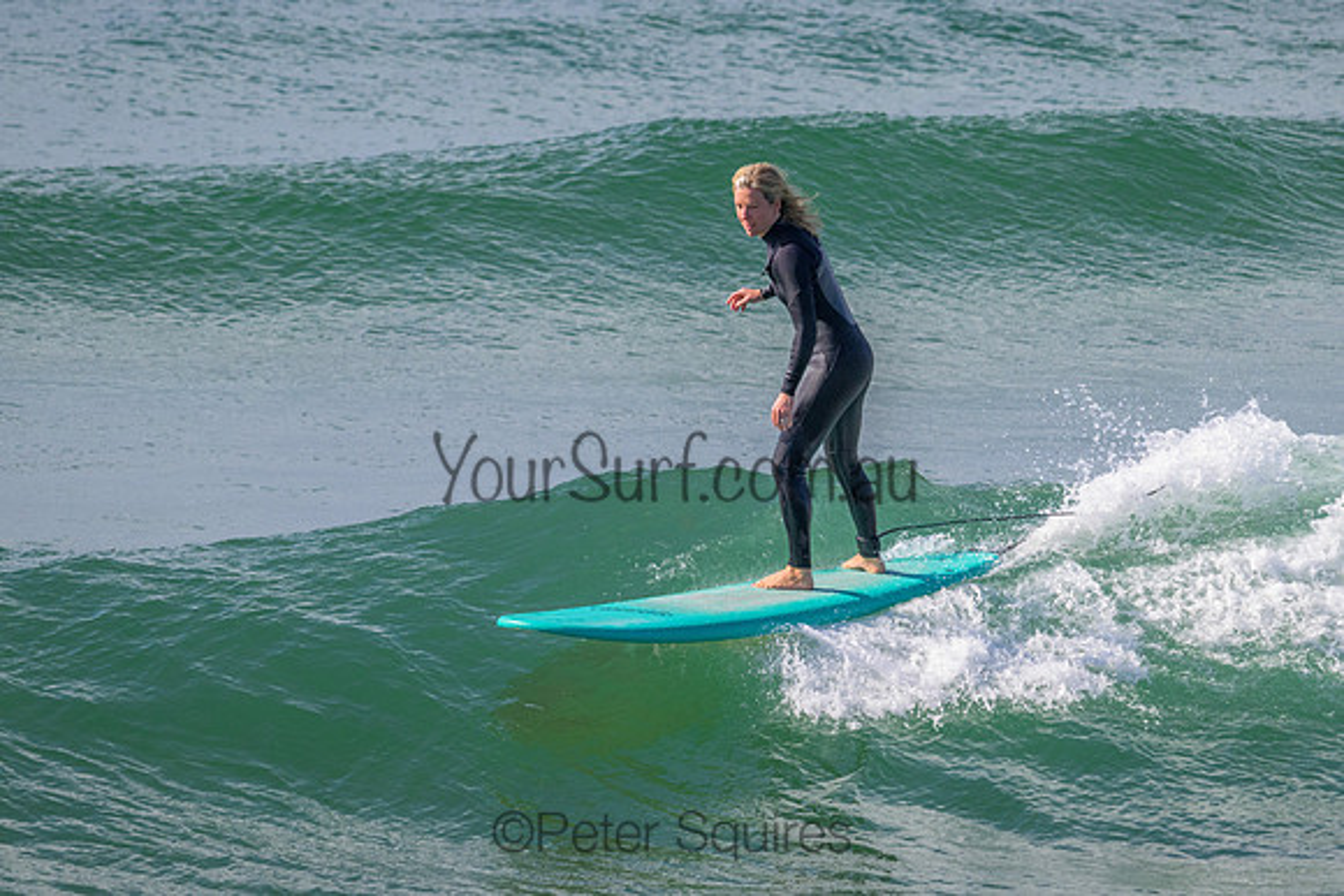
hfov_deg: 4.2
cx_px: 767
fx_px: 18333
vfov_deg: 2.8
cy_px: 445
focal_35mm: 491
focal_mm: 430
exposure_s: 1/2000
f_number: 10
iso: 1600
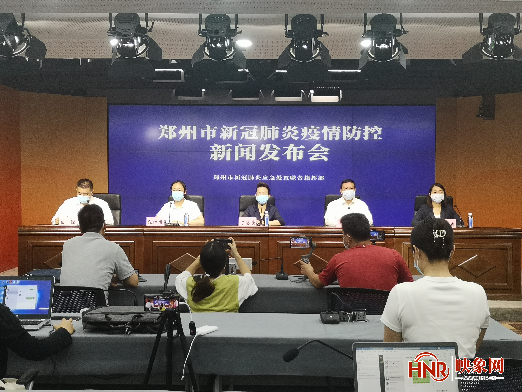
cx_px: 261
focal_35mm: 46
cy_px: 196
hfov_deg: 41.2
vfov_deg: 31.5
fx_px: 694
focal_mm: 3.95
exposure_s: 1/50
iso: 64
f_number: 1.8
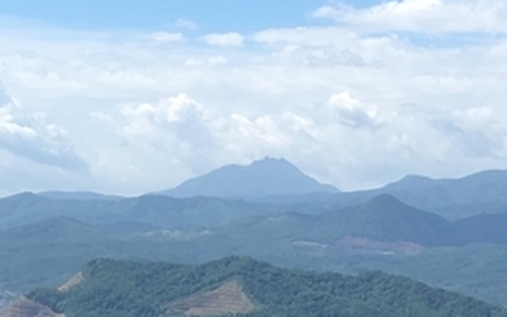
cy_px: 205
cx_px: 41
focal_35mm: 134
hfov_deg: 15.4
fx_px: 1852
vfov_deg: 9.8
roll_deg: -1.2
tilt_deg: +1.1
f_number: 2.2
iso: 25
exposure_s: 1/1083
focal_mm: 4.15
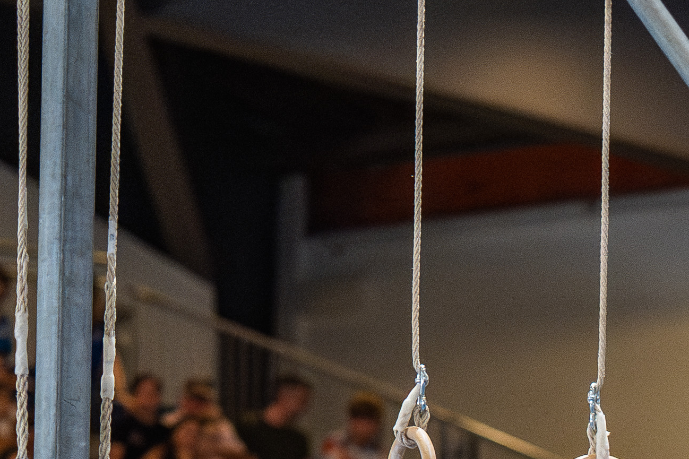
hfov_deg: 5.2
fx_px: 7520
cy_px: 911
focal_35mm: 393
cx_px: 868
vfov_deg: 3.5
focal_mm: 85
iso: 2500
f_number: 1.8
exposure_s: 1/2500
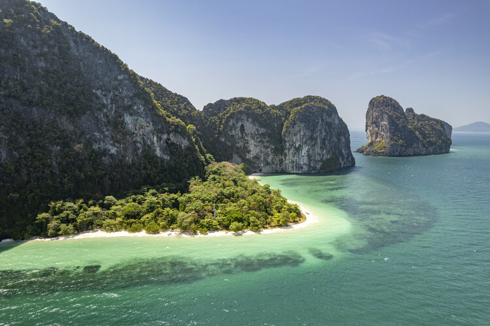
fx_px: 299
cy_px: 163
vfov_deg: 57.2
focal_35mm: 22
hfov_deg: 78.6
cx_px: 245
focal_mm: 8.38
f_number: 2.8
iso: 110
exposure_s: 1/500
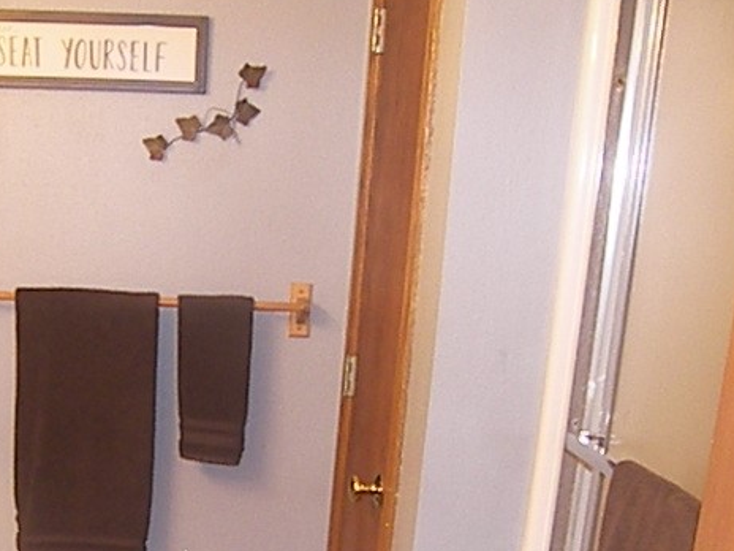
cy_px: 484
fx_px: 1124
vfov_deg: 26.7
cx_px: 141
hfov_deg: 35.0
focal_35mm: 53
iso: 400
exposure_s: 1/30
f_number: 2.8
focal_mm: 5
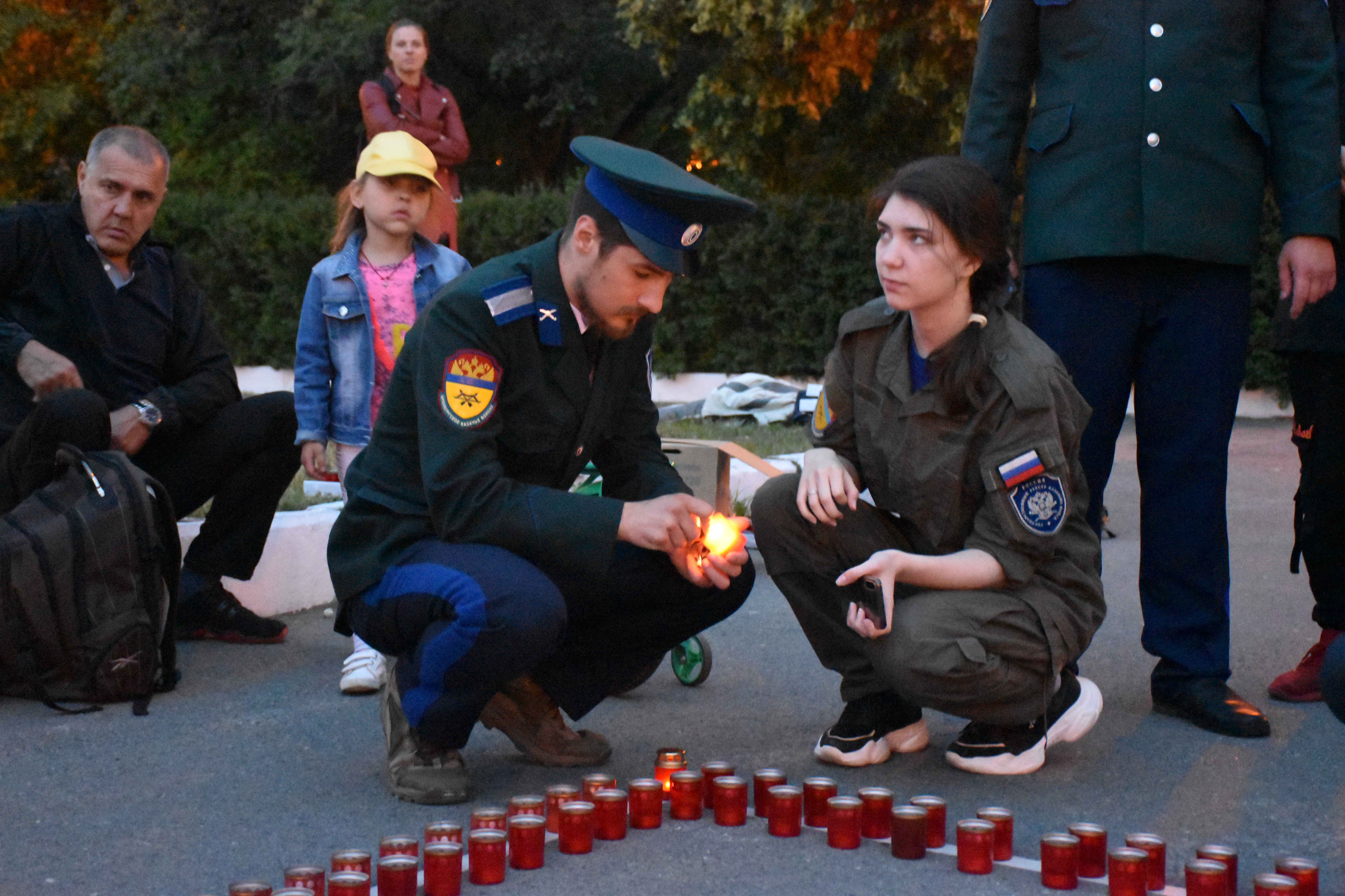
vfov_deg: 22.6
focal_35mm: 60
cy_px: 448
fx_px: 2241
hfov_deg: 33.4
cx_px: 672
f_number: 4.5
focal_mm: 40
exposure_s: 1/30
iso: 12800
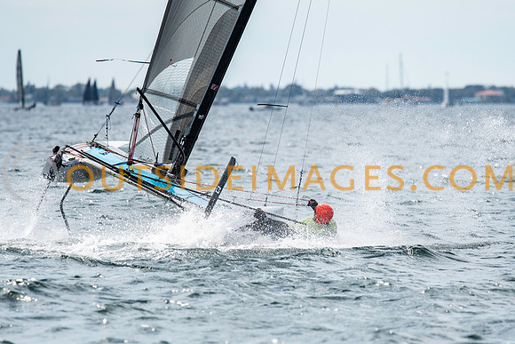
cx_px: 258
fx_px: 6707
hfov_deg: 4.4
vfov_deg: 2.9
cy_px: 172
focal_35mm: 469
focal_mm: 300
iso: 400
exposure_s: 1/8000
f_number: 5
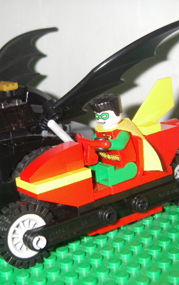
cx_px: 34
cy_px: 142
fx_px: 546
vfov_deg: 29.4
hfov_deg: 18.4
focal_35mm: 70
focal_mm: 8.1
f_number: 3.5
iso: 160
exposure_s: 1/50
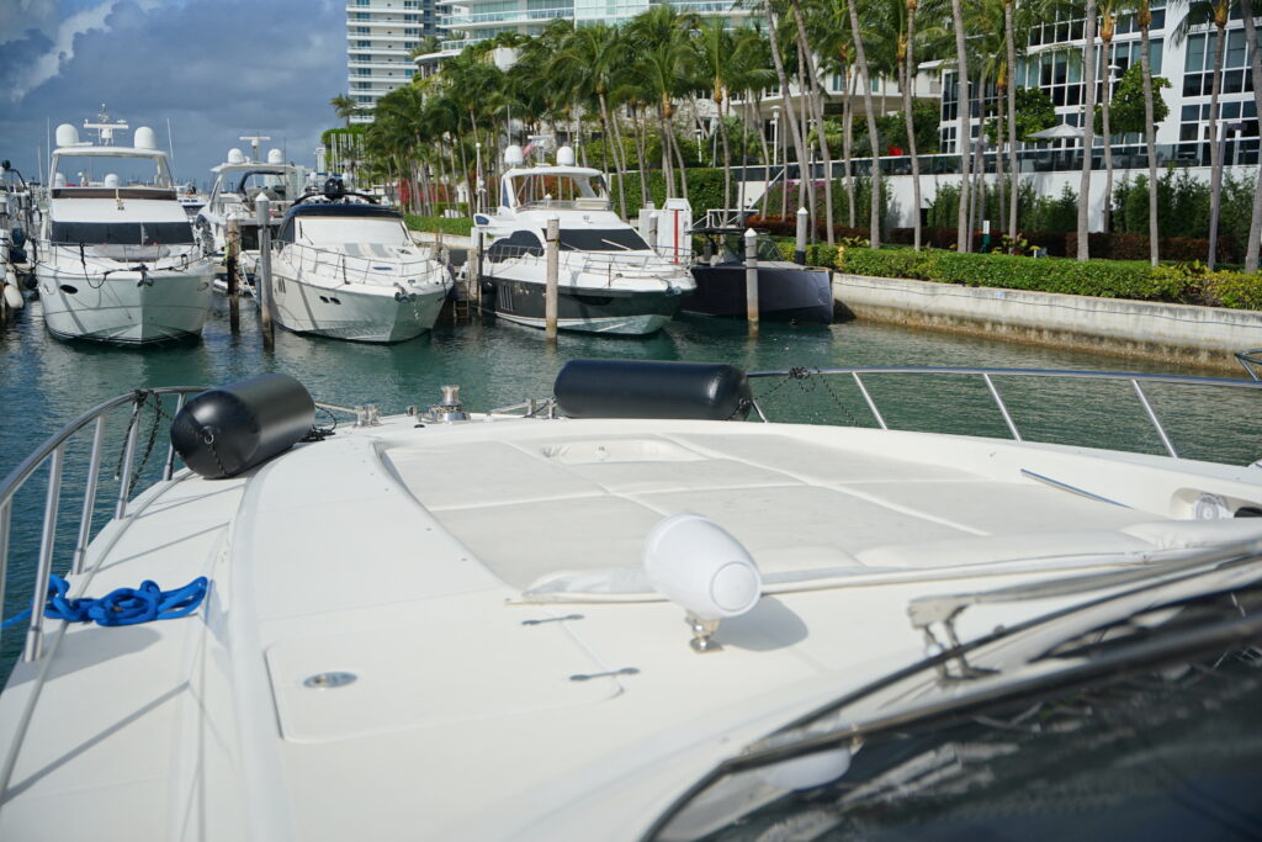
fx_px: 1490
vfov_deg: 31.5
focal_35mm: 42
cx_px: 631
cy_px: 421
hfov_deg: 45.9
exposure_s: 1/2000
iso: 100
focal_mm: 42.5
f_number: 2.8
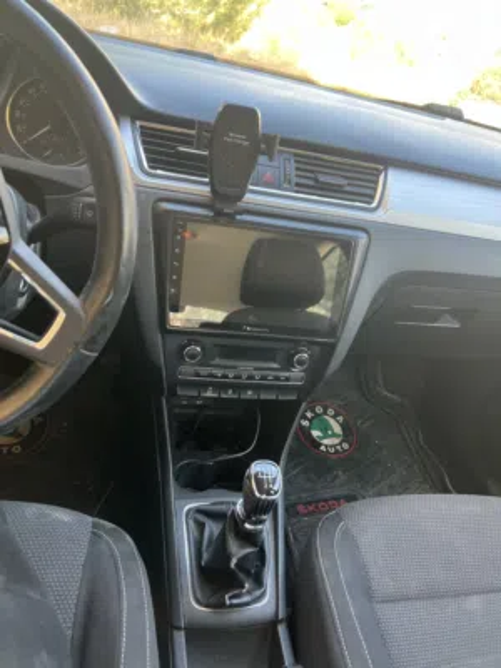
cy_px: 334
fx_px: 502
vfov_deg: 67.3
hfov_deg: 53.1
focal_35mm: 26
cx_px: 250
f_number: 1.5
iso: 100
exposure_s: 1/121
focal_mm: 5.7
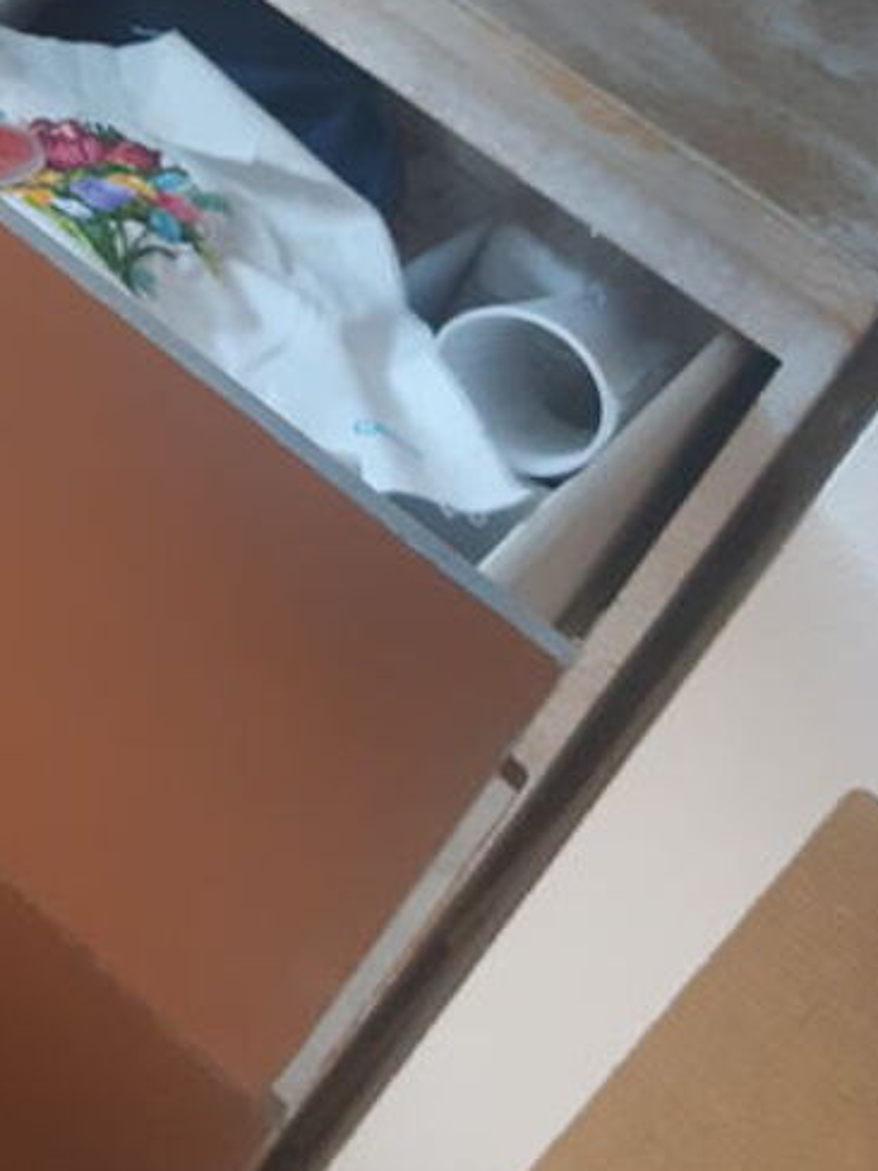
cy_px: 71
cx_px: -36
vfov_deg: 26.3
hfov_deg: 20.0
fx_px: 2401
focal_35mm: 71
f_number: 1.7
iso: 250
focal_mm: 3.93
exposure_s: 1/50
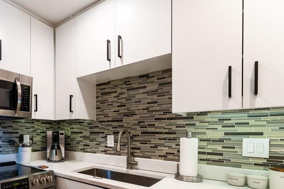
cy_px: 133
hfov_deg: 70.3
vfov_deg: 53.5
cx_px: 67
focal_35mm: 23
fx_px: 181
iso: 100
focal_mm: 14
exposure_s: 1/60
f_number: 7.1
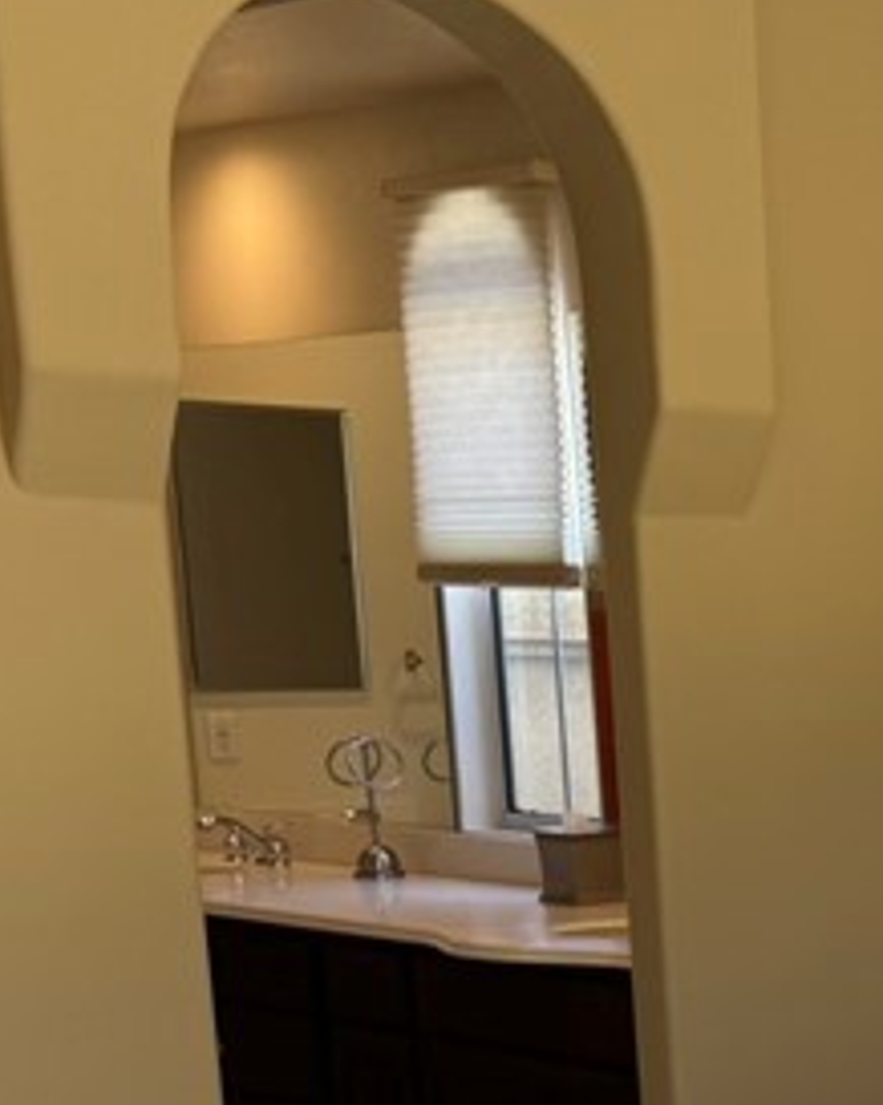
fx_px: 2878
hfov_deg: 14.1
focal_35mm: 88
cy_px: 1174
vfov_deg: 20.8
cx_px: 1863
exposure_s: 1/252
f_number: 1.78
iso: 64
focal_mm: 6.76
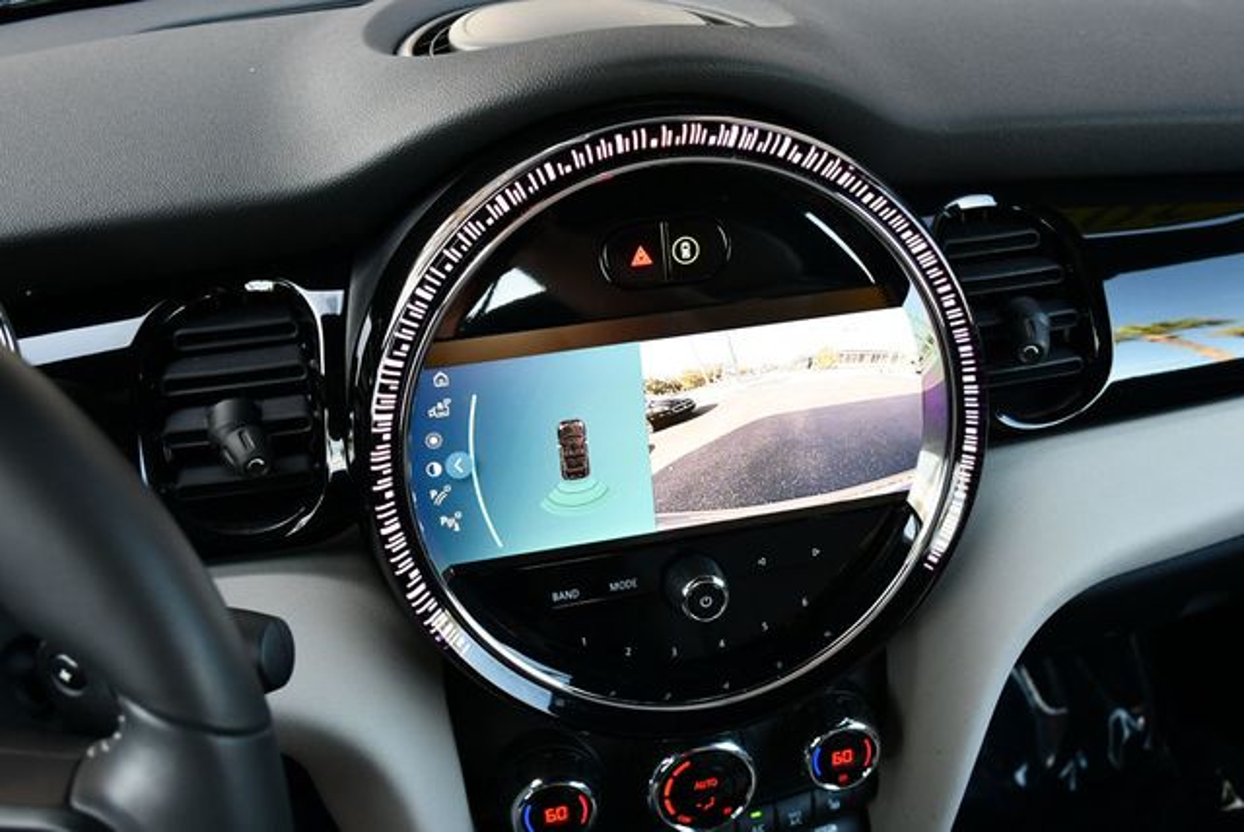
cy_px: 416
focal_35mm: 36
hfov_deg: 53.1
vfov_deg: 36.9
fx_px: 1245
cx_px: 622
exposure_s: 1/250
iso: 720
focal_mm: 18
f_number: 3.5
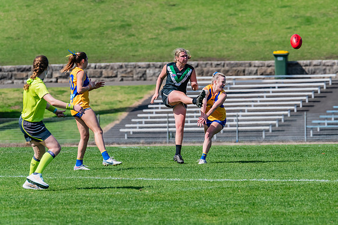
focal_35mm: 479
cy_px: 115
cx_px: 184
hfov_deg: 4.3
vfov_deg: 2.9
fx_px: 4494
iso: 800
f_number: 10
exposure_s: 1/1600
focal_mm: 420
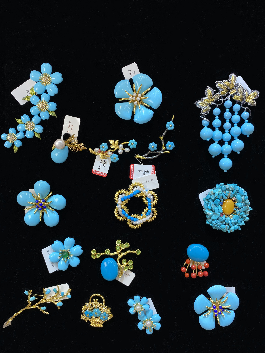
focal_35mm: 26
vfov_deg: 67.3
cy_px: 176
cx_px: 132
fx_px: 265
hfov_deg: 53.1
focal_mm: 4.25
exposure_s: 1/122
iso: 32
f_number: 1.8
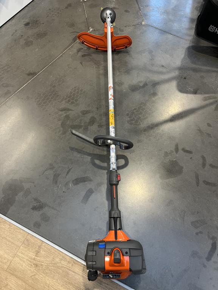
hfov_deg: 53.1
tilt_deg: -61.6
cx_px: 109
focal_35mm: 26
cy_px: 145
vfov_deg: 67.3
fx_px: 218
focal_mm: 5.1
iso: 125
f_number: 1.6
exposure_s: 1/100
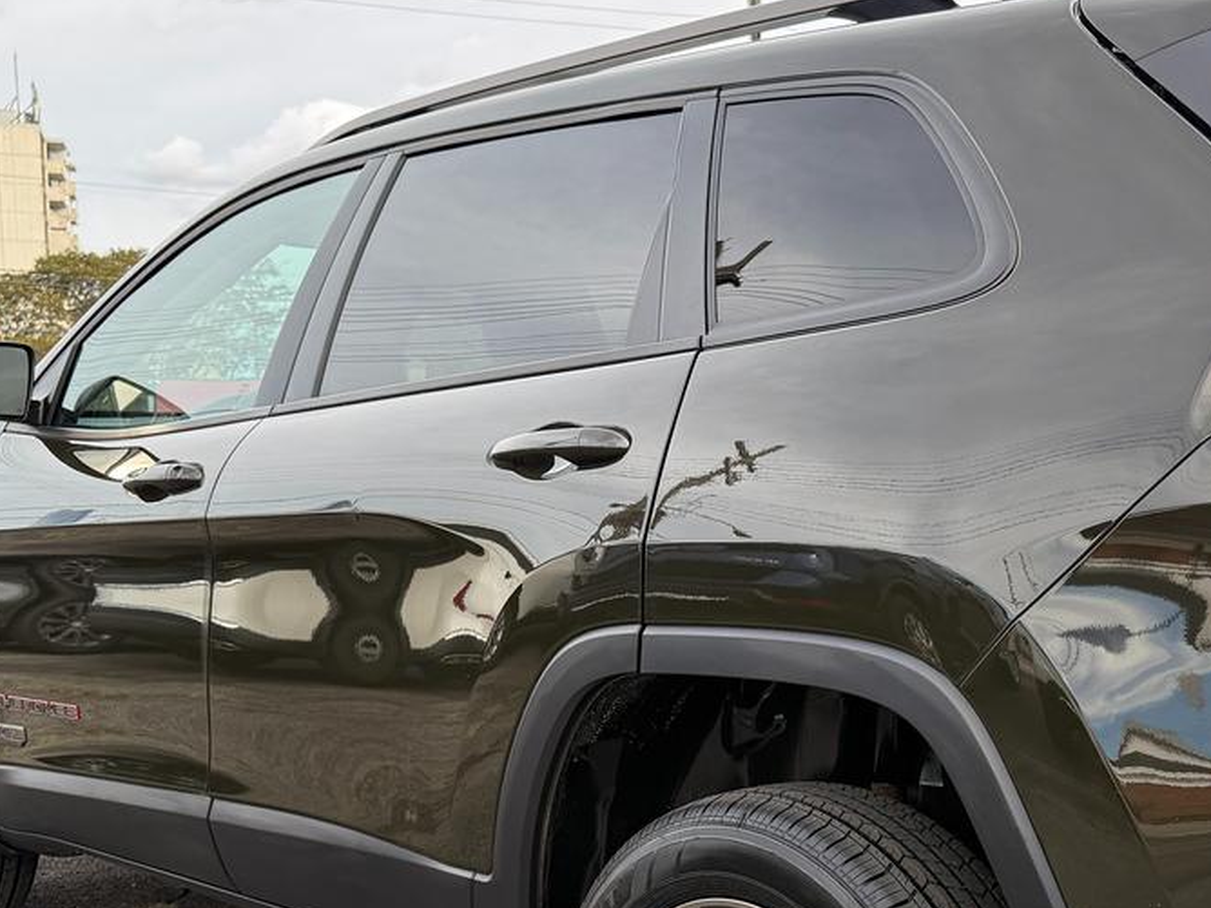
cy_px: 613
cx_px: 859
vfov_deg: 31.3
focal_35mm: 46
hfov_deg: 40.4
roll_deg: +0.5
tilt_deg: -3.8
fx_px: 1609
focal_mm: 6.76
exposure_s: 1/849
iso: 100
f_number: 1.78
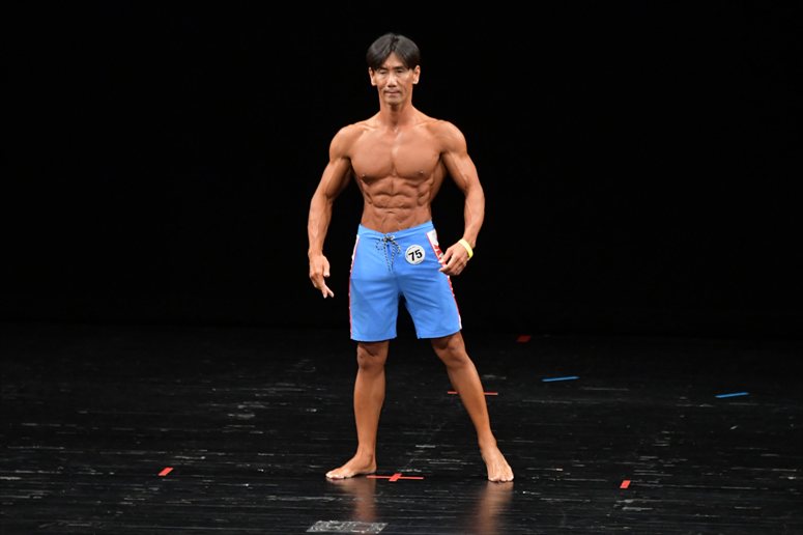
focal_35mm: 270
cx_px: 402
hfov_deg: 7.6
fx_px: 6020
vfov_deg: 5.1
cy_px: 268
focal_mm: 180
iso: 3200
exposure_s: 1/400
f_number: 5.6
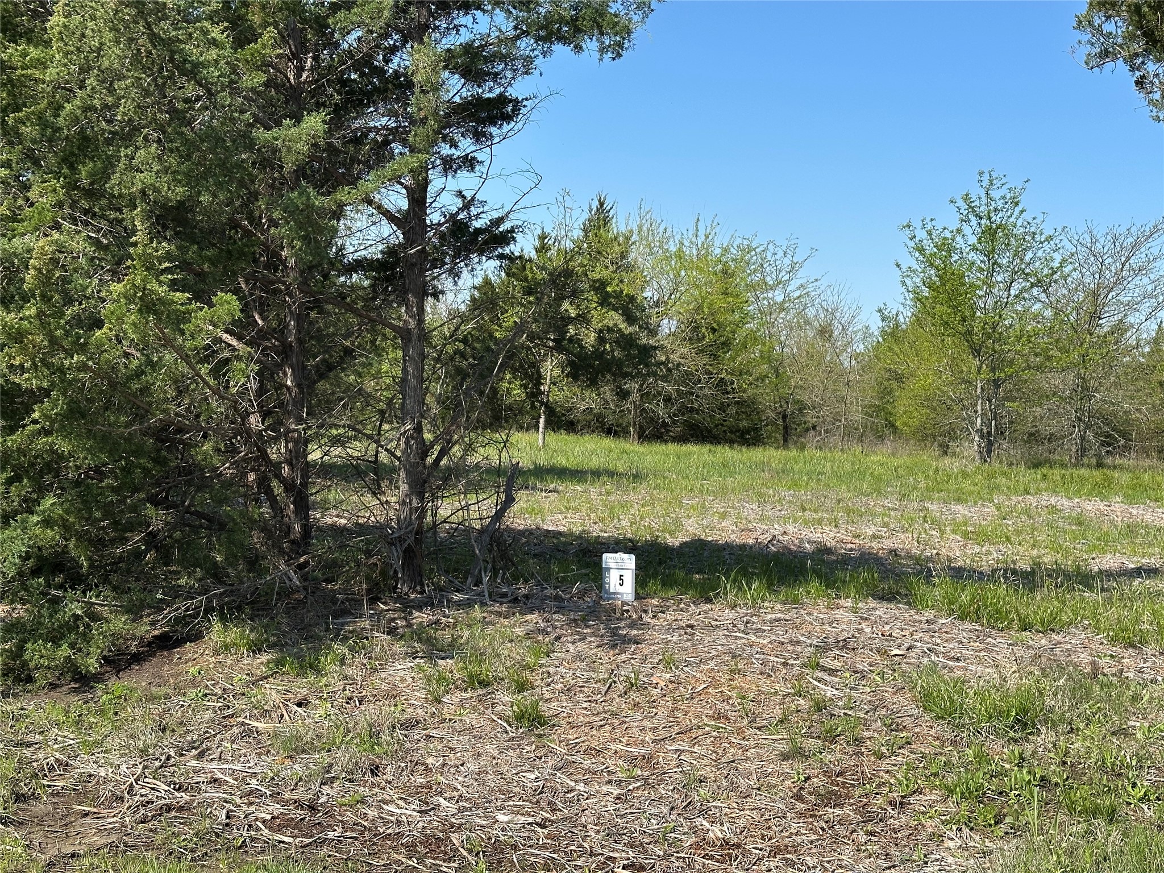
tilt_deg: +0.5
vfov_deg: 30.3
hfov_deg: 39.7
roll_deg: -2.4
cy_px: 436
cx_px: 582
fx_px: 1614
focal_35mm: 48
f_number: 1.78
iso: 64
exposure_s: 1/2809
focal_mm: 6.86
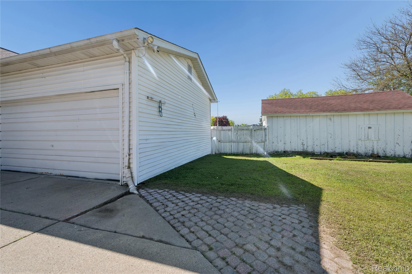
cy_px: 137
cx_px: 206
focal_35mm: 14
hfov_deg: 104.3
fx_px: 160
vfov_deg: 81.1
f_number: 8
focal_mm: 14
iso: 640
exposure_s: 1/1250
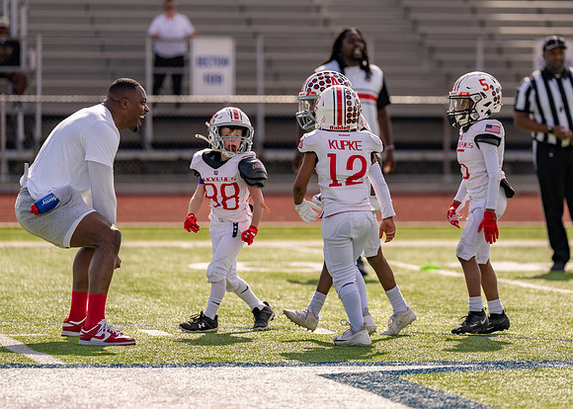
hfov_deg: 7.6
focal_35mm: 264
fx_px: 4288
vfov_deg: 5.5
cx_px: 376
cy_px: 168
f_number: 2.8
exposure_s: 1/2000
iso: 100
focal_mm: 200
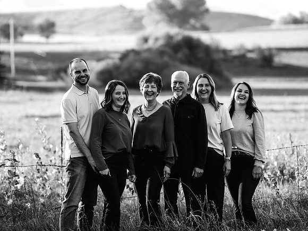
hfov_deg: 9.1
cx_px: 154
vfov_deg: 6.9
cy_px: 116
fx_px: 1926
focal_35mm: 216
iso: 125
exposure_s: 1/160
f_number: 4
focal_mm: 200
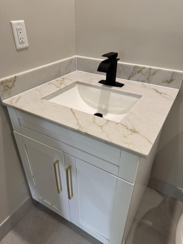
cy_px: 122
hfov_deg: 56.8
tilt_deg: -34.6
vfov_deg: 71.6
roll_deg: -1.3
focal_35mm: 24
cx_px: 92
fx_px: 169
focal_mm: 6.76
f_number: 1.78
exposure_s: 1/120
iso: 200
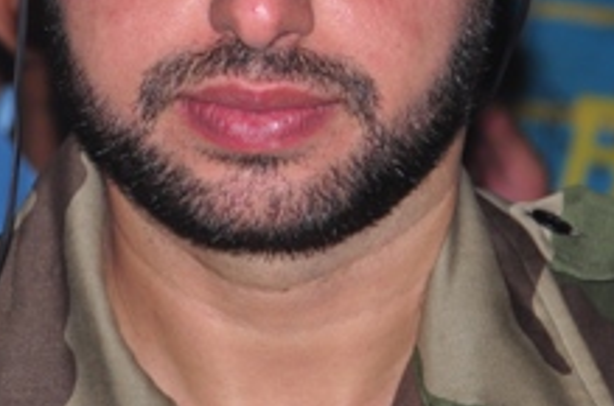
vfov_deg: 4.4
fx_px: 5225
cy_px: -13
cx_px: 224
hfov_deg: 6.7
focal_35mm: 307
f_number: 5.6
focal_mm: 70
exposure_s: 1/200
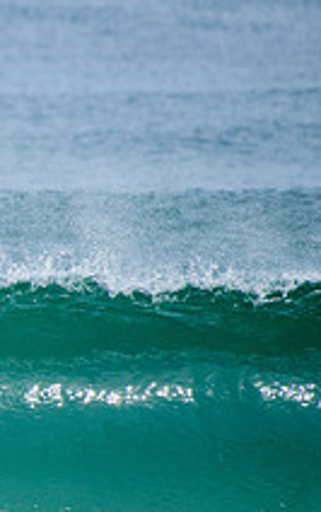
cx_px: -335
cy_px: 361
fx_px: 19459
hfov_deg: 0.9
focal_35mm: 1394
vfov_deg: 1.5
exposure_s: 1/2000
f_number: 5.6
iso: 250
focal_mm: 500
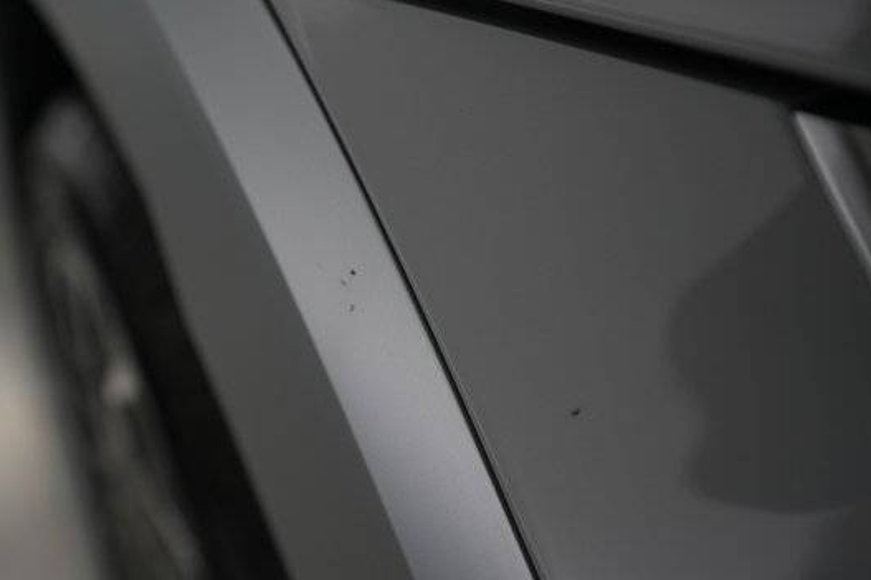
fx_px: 822
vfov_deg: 38.8
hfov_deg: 55.6
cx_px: 367
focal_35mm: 34
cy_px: 324
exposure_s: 1/100
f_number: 4
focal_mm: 28
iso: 640
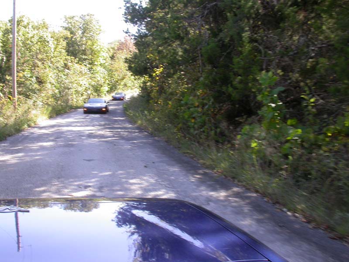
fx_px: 383
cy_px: 131
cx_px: 174
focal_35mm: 38
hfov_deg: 49.0
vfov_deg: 37.7
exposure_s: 1/102
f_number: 4.2
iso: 100
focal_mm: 7.85
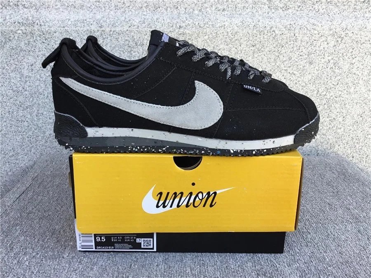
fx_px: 332
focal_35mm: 31
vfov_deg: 45.4
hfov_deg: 58.4
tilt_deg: -17.6
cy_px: 139
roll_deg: -0.1
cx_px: 186
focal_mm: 3.3
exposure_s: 1/110
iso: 25
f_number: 2.4
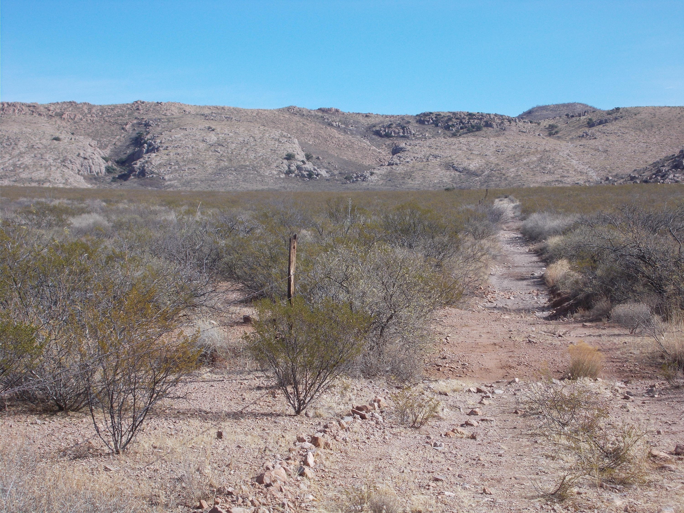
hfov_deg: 25.7
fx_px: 1502
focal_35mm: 76
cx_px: 342
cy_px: 256
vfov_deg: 19.4
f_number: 5.8
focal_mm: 13.5
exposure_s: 1/320
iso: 80
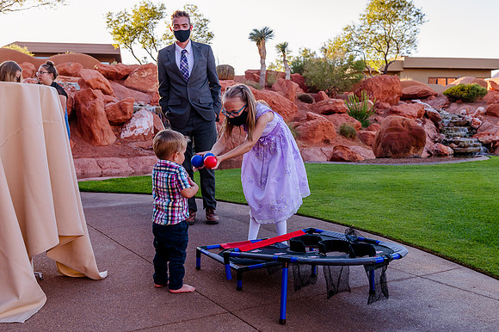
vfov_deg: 35.4
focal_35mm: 38
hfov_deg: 51.2
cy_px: 173
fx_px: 520
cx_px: 264
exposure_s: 1/400
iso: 1000
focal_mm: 35
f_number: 5.6
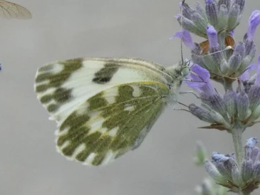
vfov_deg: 3.8
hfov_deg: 5.1
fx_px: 2938
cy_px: 98
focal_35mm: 391
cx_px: 158
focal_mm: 39.9
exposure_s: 1/80
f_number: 7.1
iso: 250
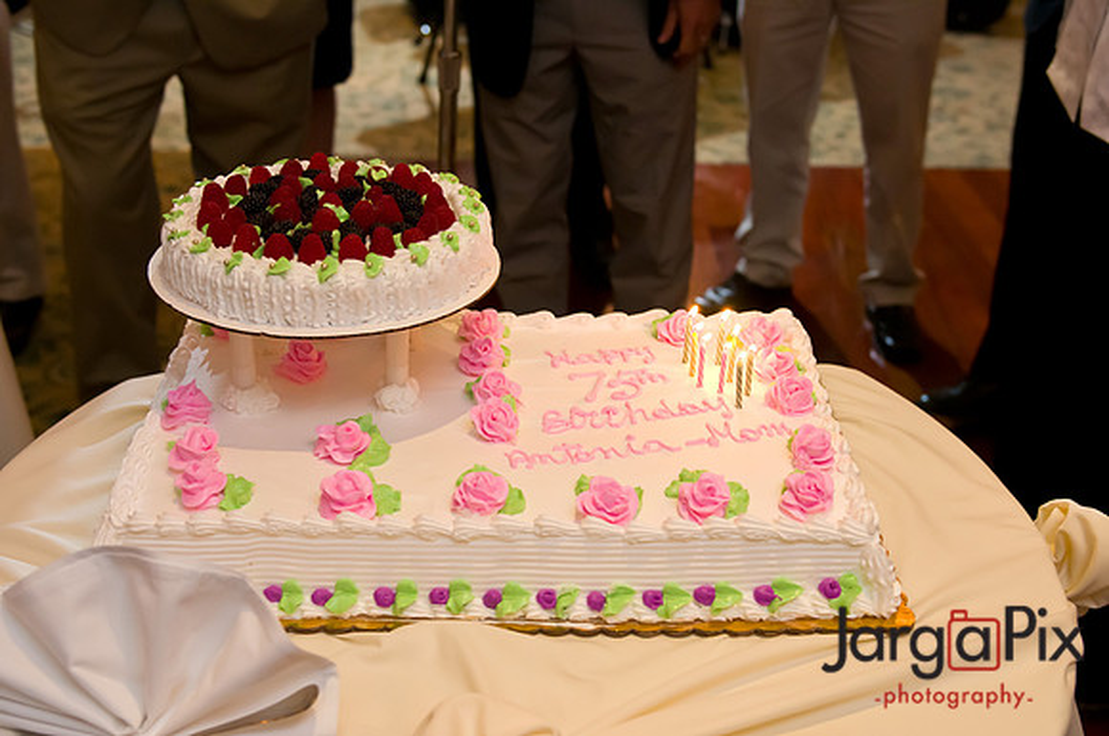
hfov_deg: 41.2
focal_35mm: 48
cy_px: 368
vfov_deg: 28.0
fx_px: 1477
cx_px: 554
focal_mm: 32
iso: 1250
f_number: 3.2
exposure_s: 1/160
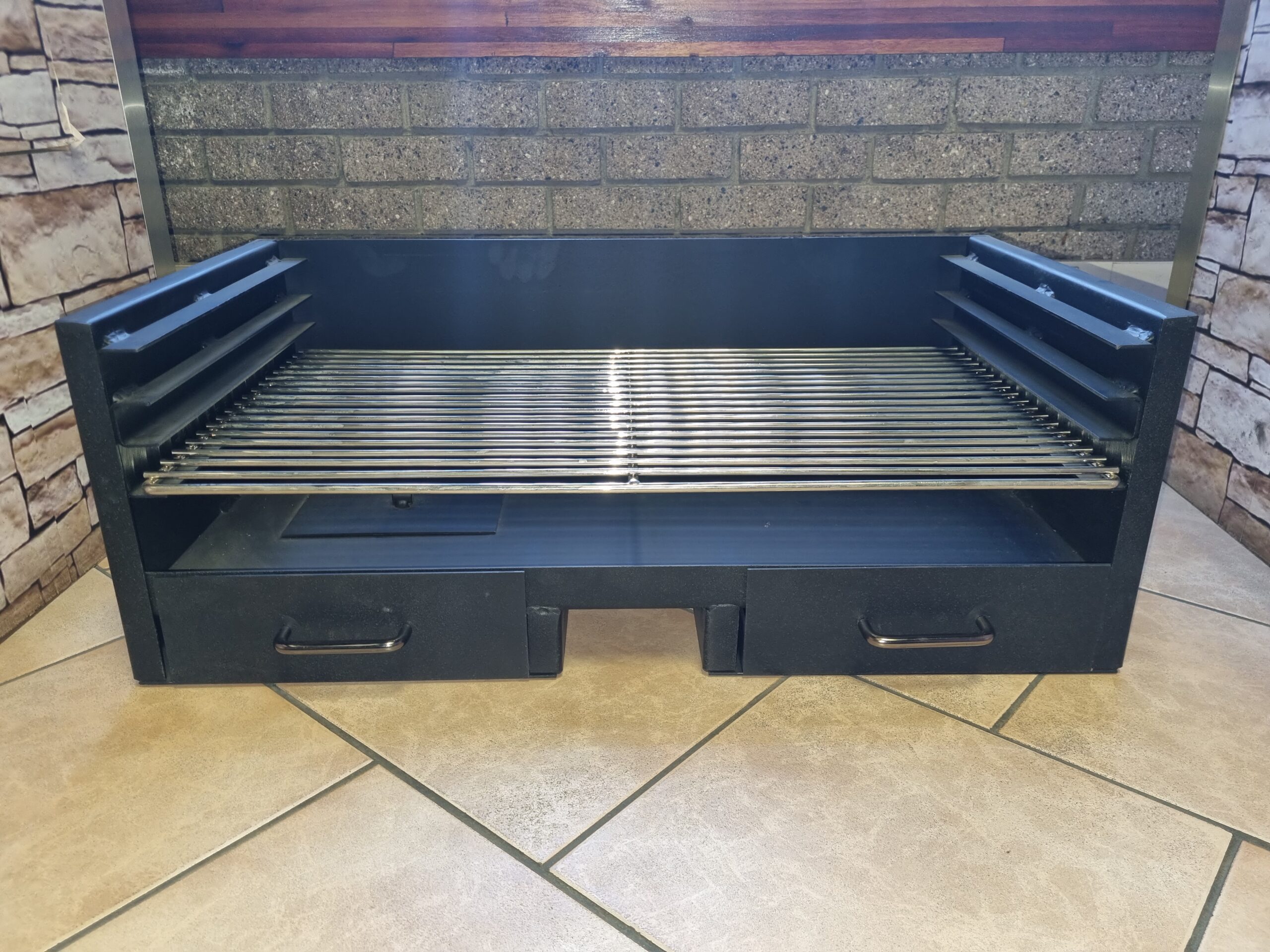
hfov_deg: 67.3
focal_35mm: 26
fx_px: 954
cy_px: 476
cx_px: 635
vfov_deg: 53.1
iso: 96
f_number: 1.8
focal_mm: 5.4
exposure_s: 1/25
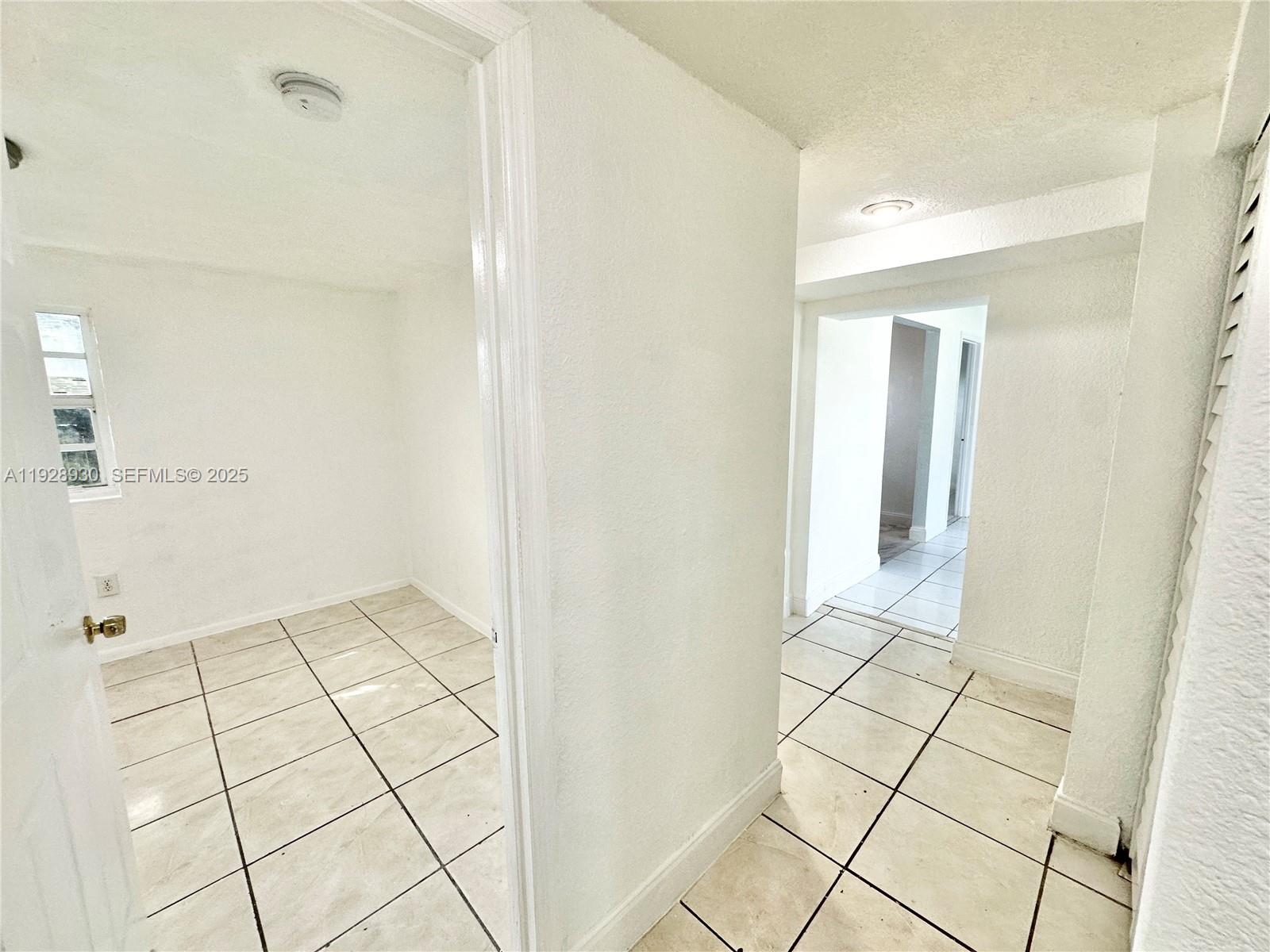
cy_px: 476
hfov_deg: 102.1
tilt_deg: -9.6
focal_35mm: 14
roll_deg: +0.2
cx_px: 635
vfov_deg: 85.7
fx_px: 514
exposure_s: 1/120
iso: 125
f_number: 2.2
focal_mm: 2.22
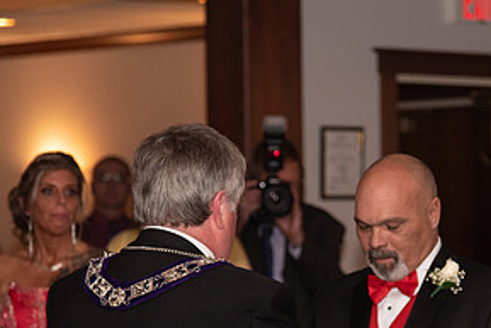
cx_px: 379
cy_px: 303
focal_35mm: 197
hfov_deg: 10.4
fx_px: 2688
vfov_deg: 7.0
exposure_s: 1/200
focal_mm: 98
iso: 800
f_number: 4
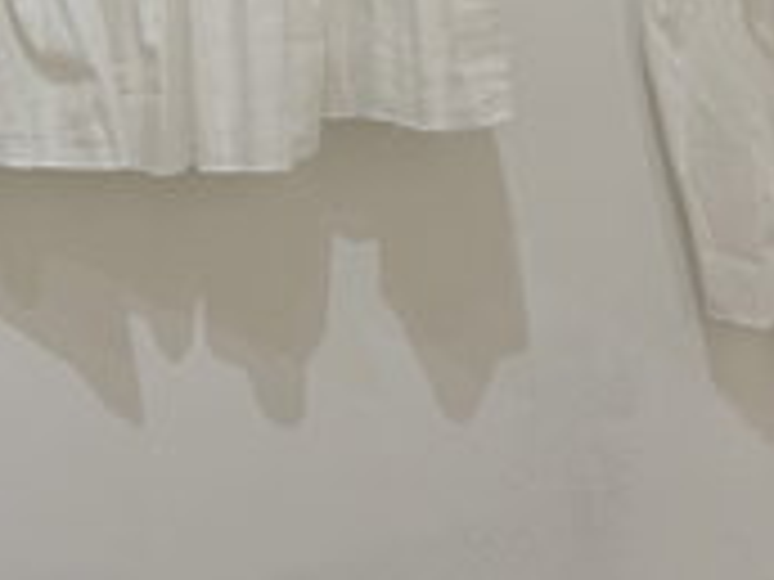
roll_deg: +0.1
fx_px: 3332
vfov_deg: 9.5
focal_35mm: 149
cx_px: 104
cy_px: -434
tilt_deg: -7.9
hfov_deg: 13.2
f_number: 1.78
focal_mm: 6.76
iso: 64
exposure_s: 1/121
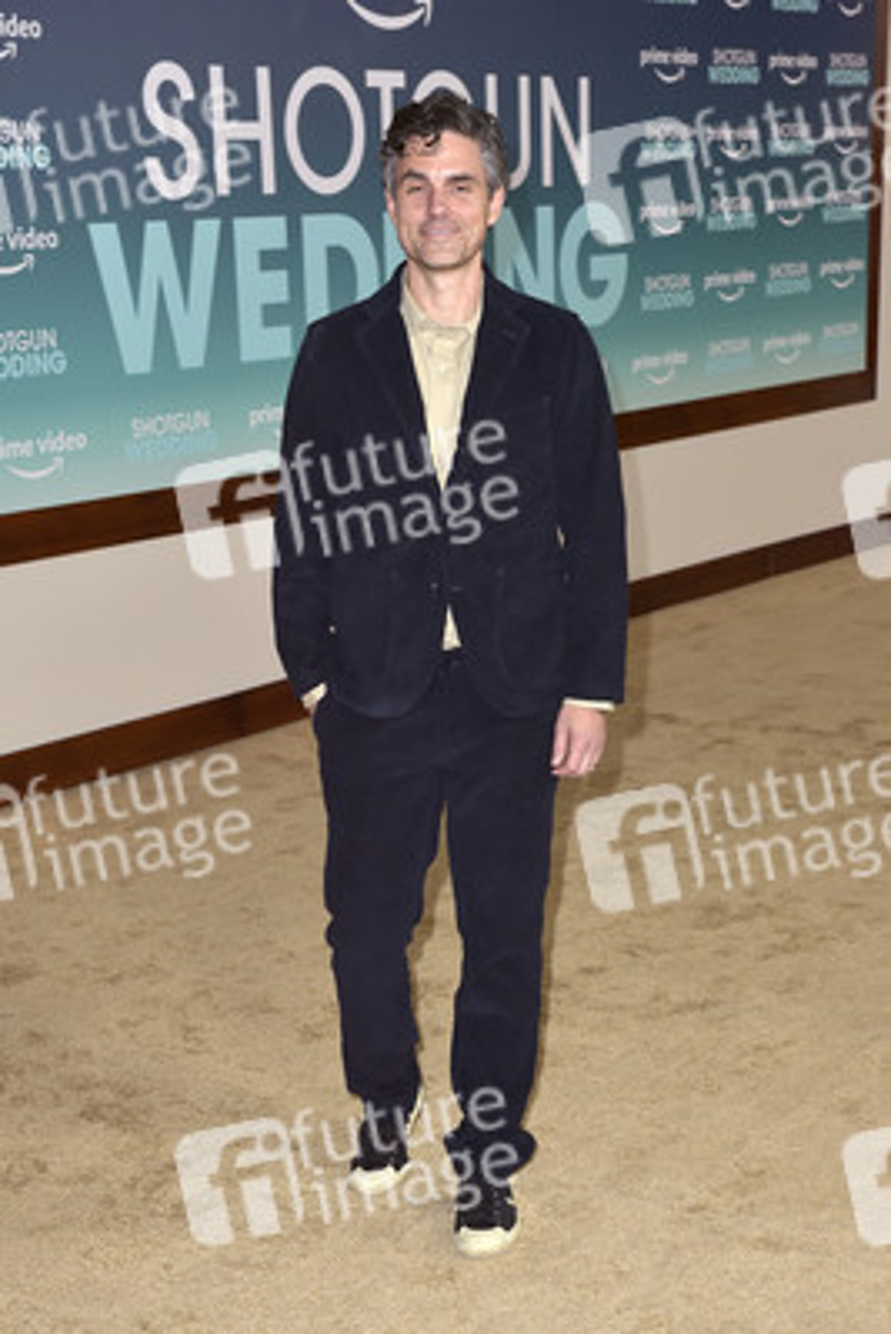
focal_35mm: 56
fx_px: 2077
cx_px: 446
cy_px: 667
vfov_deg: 35.6
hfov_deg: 24.2
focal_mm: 56
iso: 400
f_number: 6.3
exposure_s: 1/250
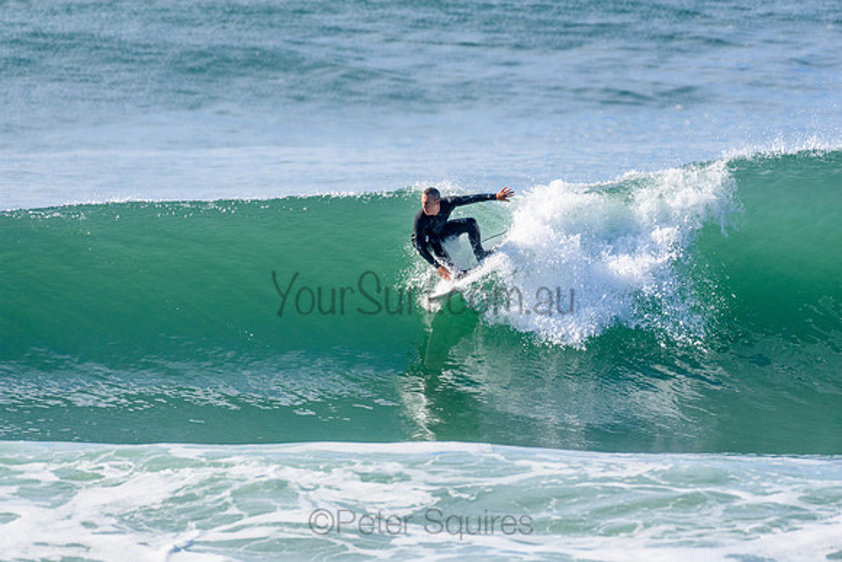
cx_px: 421
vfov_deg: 1.8
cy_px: 281
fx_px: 17545
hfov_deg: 2.7
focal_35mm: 750
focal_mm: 500
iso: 400
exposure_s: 1/2000
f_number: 5.6
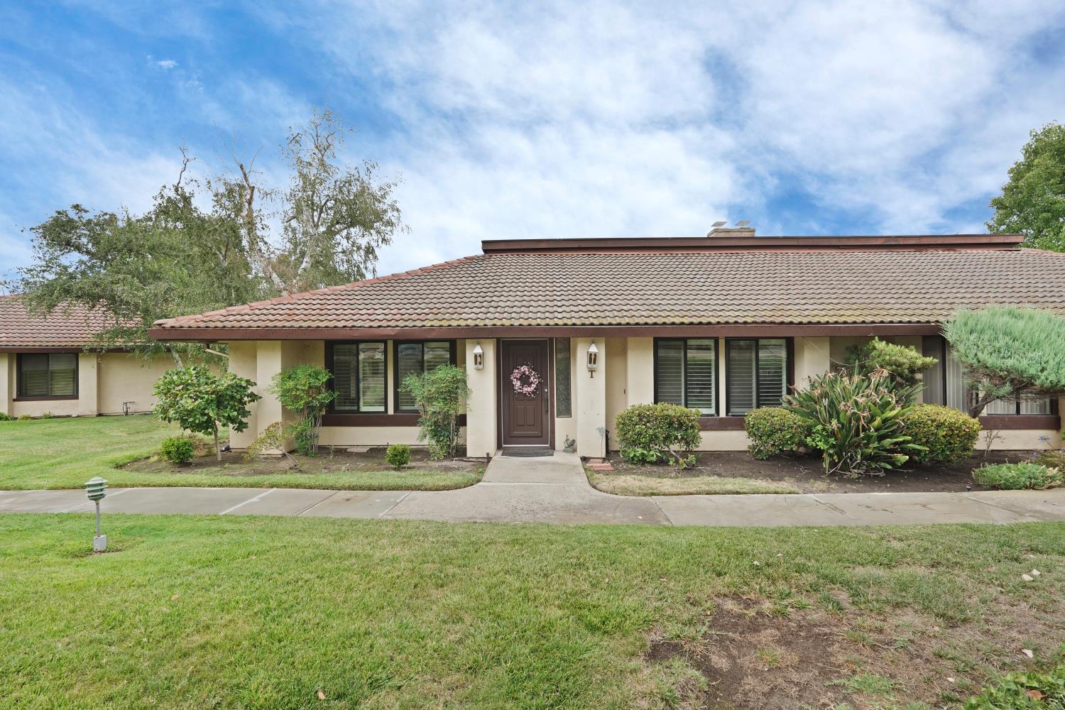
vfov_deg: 72.1
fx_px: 488
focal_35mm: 16
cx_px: 532
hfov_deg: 95.0
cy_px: 355
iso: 320
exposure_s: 1/30
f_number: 11
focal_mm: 16.5
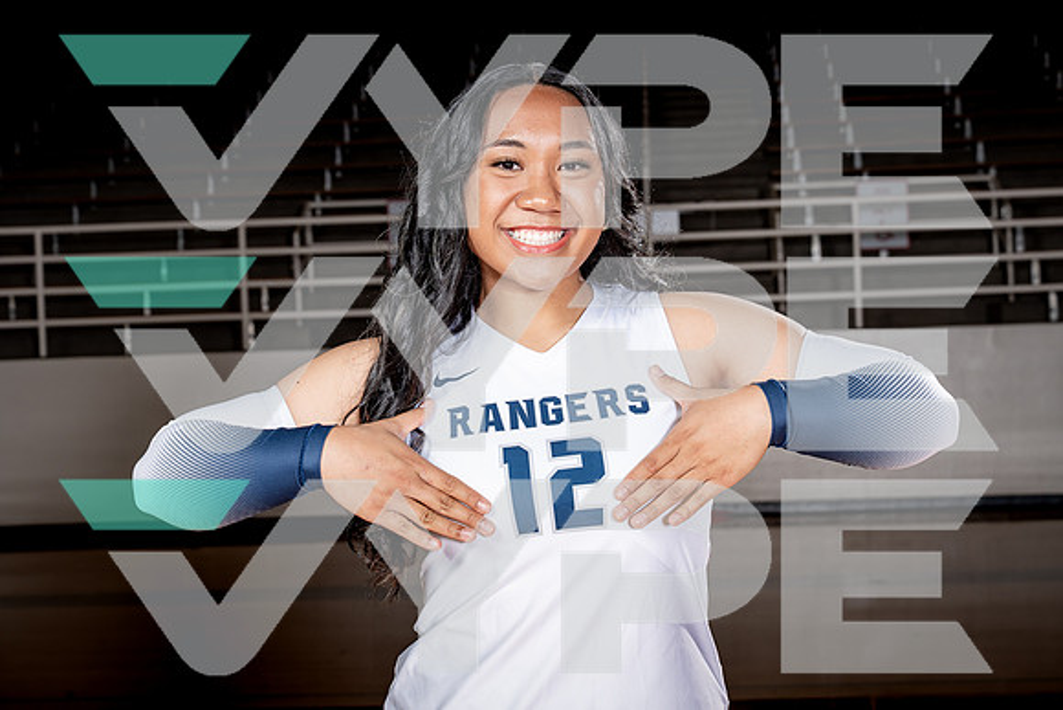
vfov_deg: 19.5
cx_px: 532
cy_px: 355
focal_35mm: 70
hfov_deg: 28.8
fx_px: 2067
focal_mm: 70
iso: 100
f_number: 8
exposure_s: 1/250
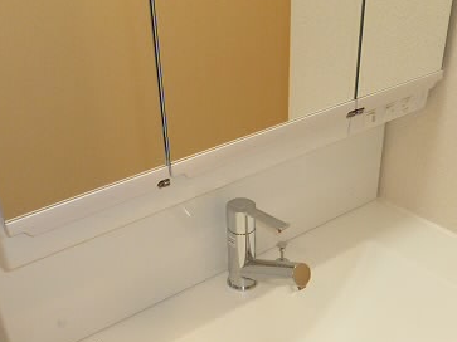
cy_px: 338
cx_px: 289
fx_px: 633
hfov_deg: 39.4
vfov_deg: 28.5
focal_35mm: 48
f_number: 3.3
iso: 400
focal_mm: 4.3
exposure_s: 1/80
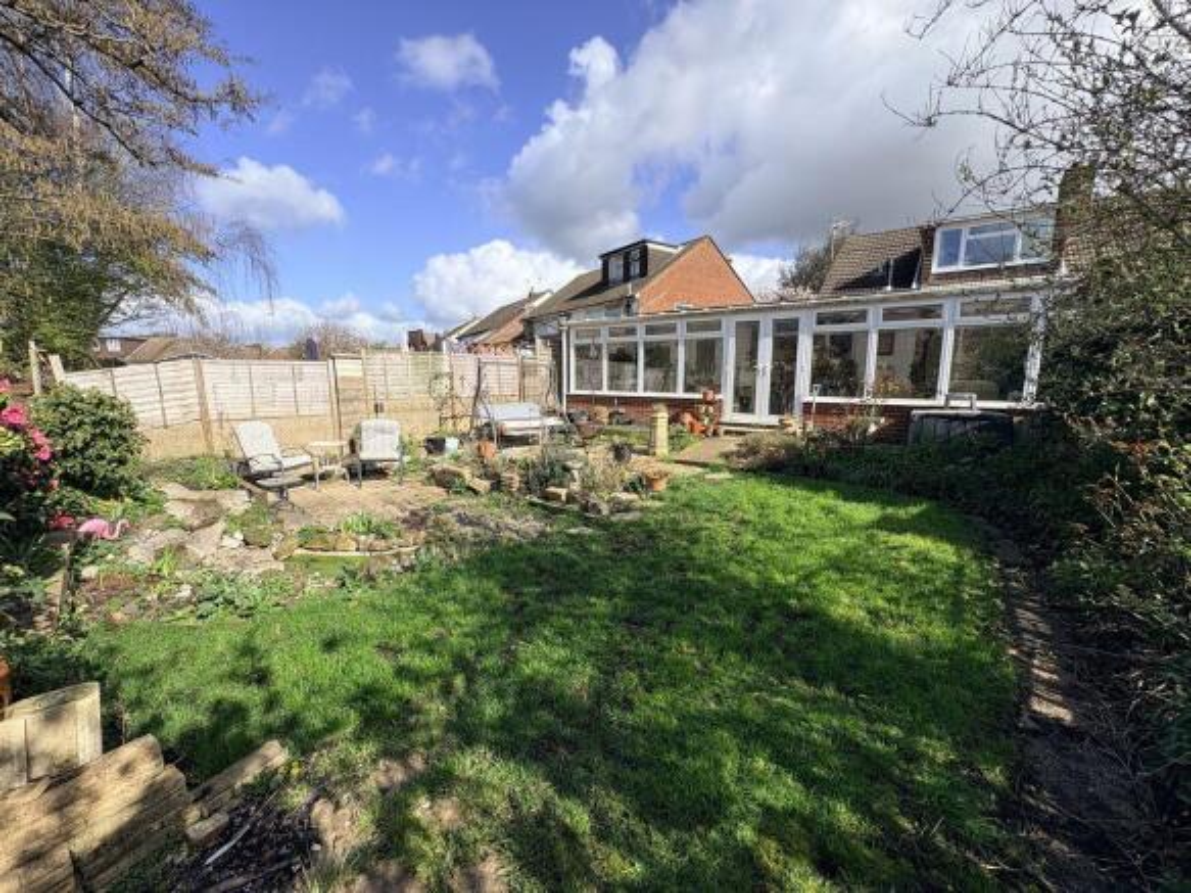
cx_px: 596
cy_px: 446
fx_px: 482
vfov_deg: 85.7
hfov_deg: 102.1
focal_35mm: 14
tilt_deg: -8.5
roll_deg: +0.2
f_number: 2.2
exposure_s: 1/1567
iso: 50
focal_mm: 2.22
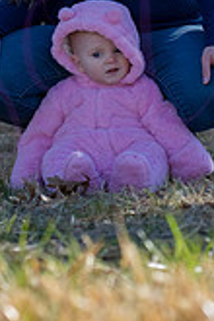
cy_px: -97
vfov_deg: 9.3
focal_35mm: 218
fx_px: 1944
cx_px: 101
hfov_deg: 6.3
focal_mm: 80
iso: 400
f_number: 5
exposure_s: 1/640
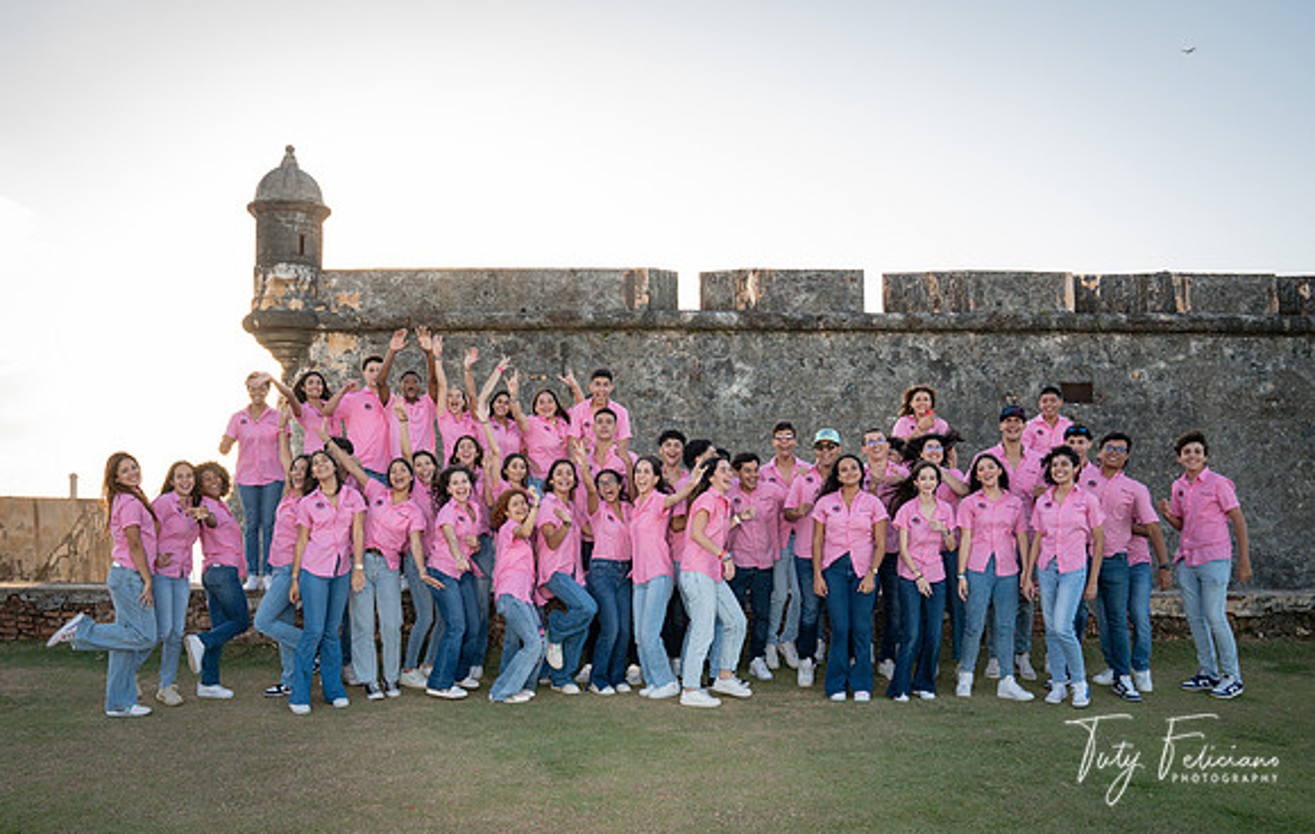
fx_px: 1067
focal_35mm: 30
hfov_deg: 63.2
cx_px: 630
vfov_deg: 42.5
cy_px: 492
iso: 320
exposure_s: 1/250
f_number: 5.6
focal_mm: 26
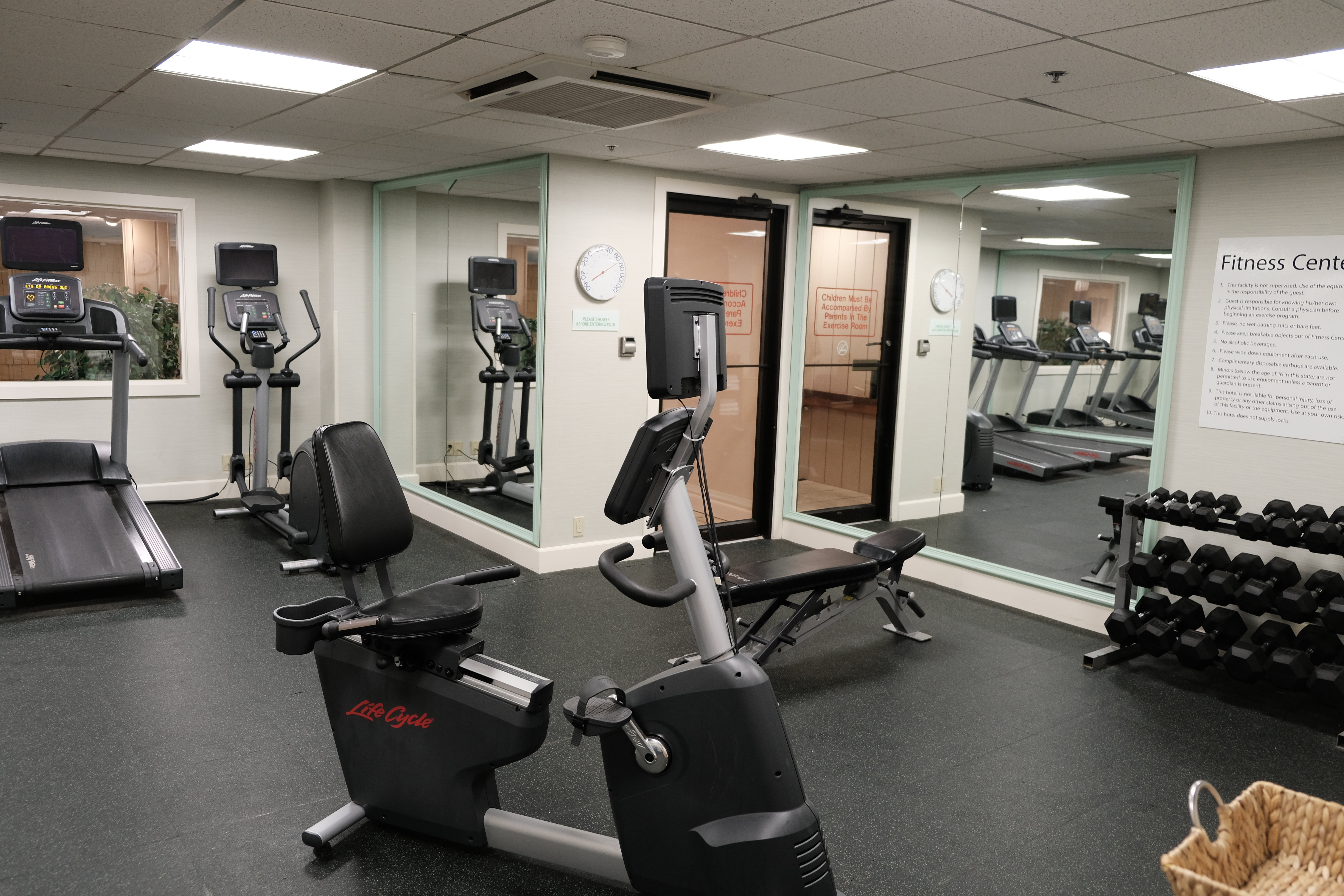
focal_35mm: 27
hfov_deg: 67.4
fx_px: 1008
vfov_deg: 47.9
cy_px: 448
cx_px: 672
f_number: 2.8
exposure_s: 1/26
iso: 640
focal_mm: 18
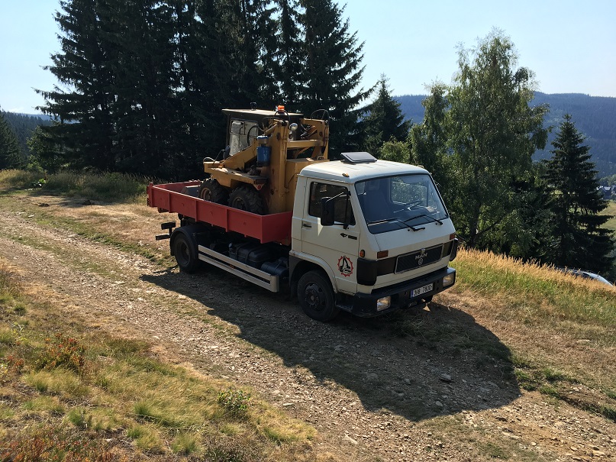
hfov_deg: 61.7
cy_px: 231
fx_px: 516
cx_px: 308
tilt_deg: -8.1
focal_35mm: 29
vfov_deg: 48.2
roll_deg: +4.1
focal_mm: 4.15
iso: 25
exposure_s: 1/894
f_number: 2.2
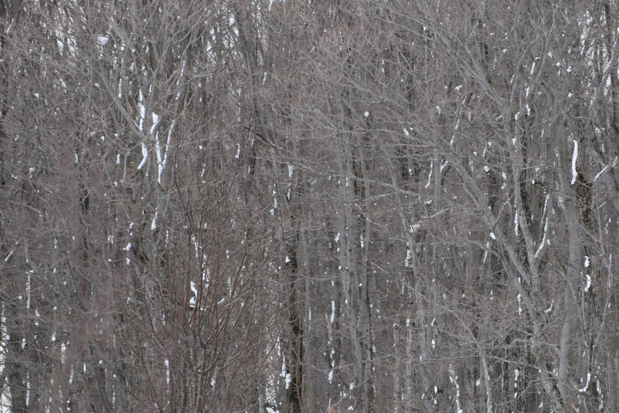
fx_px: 8718
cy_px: 231
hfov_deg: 4.1
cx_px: 380
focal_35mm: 507
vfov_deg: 2.7
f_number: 5.6
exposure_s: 1/500
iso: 320
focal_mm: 210
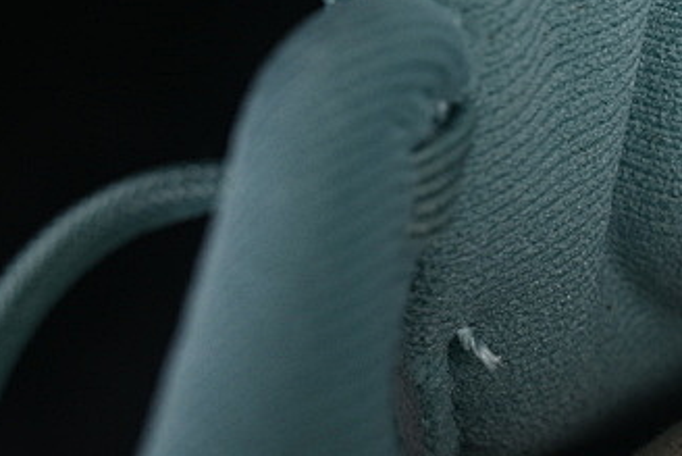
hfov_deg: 8.1
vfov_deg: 5.6
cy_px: -27
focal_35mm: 247
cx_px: 1075
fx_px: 4681
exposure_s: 1/80
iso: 160
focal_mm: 50
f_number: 8
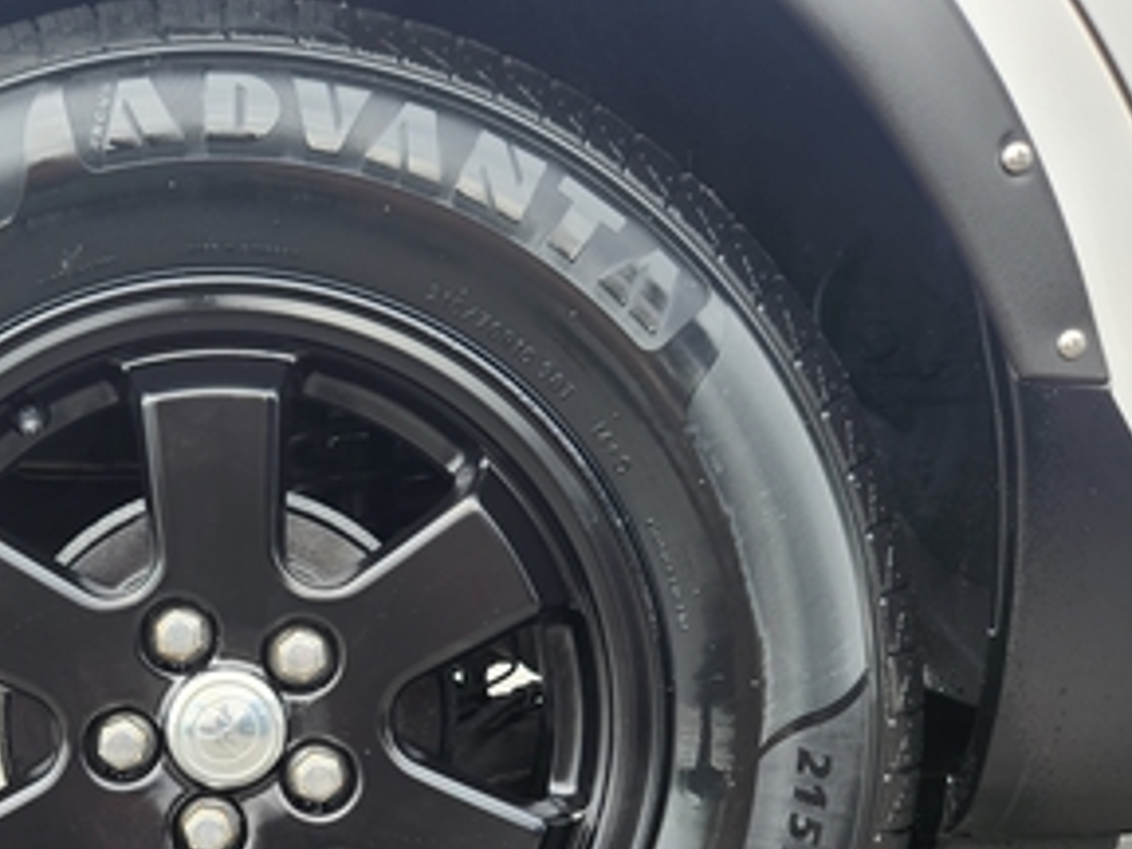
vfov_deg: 34.5
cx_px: 252
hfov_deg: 44.8
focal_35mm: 40
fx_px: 1308
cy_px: 713
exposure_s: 1/180
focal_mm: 5.4
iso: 50
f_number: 1.8
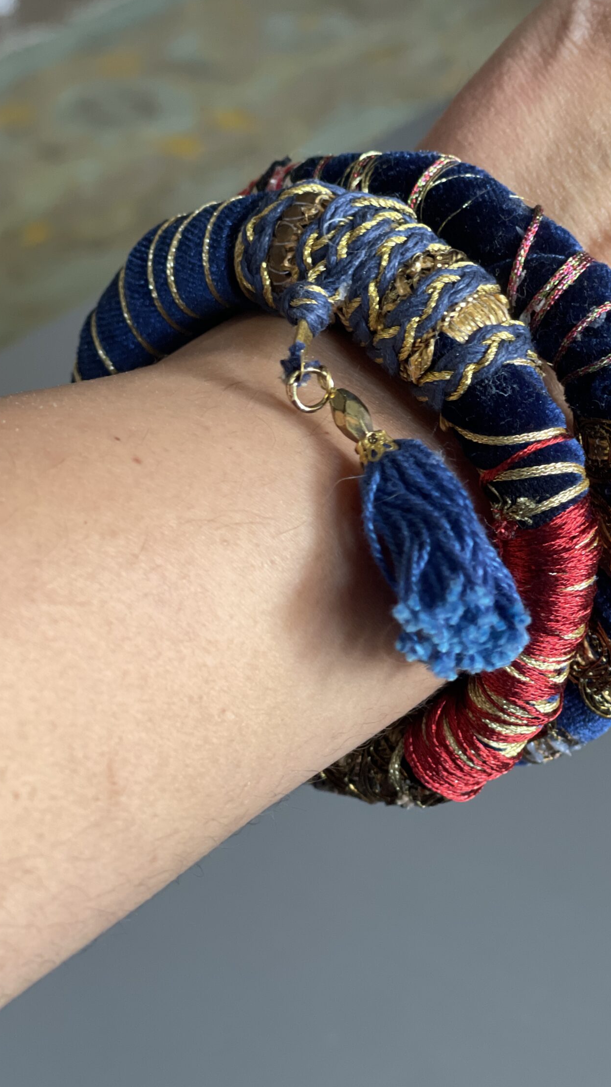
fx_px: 2304
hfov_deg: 15.1
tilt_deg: -31.3
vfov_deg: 26.5
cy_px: 479
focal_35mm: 80
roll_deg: +5.0
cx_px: 422
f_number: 2.2
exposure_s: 1/40
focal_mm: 7.5
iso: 250
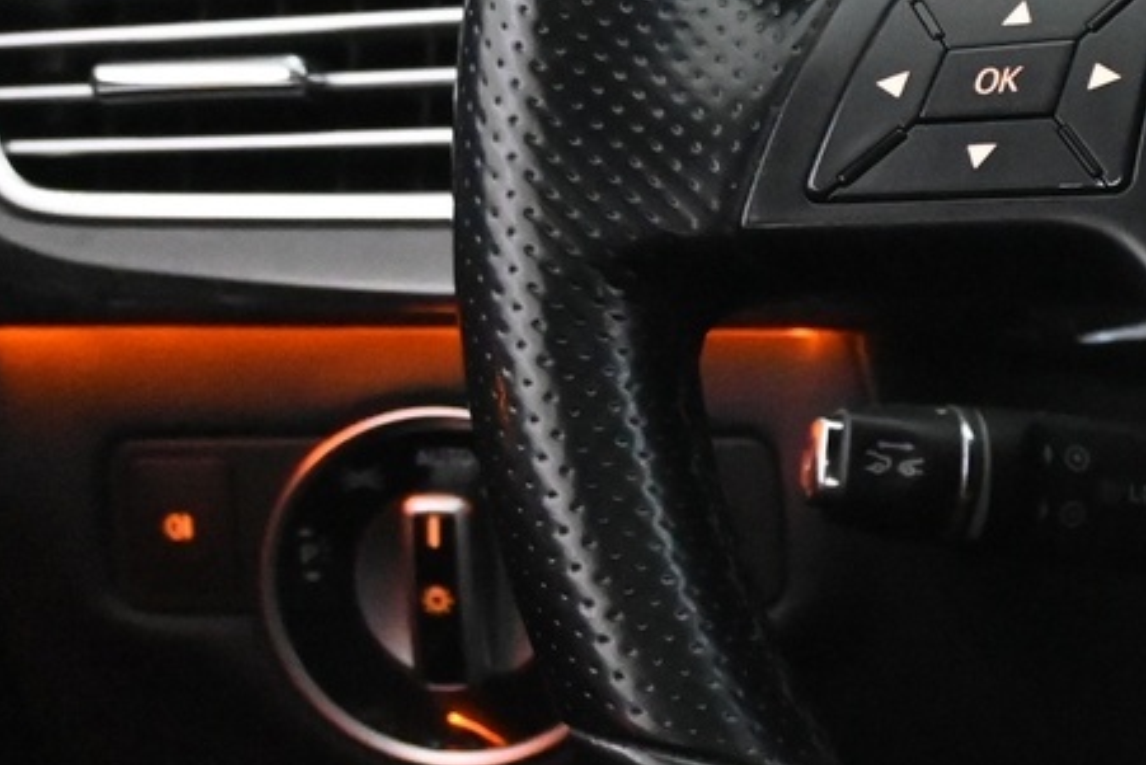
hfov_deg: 15.0
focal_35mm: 124
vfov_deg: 11.0
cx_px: 1835
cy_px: 163
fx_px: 3942
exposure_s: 1/40
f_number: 4.2
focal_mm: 23
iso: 7200
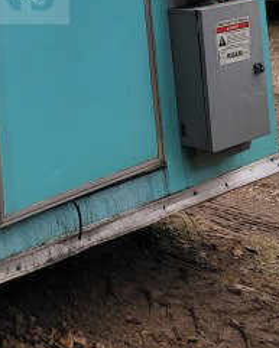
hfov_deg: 18.0
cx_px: -94
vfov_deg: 22.0
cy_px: -90
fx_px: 815
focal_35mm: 79
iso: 16
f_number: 1.8
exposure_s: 1/805
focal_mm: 6.7
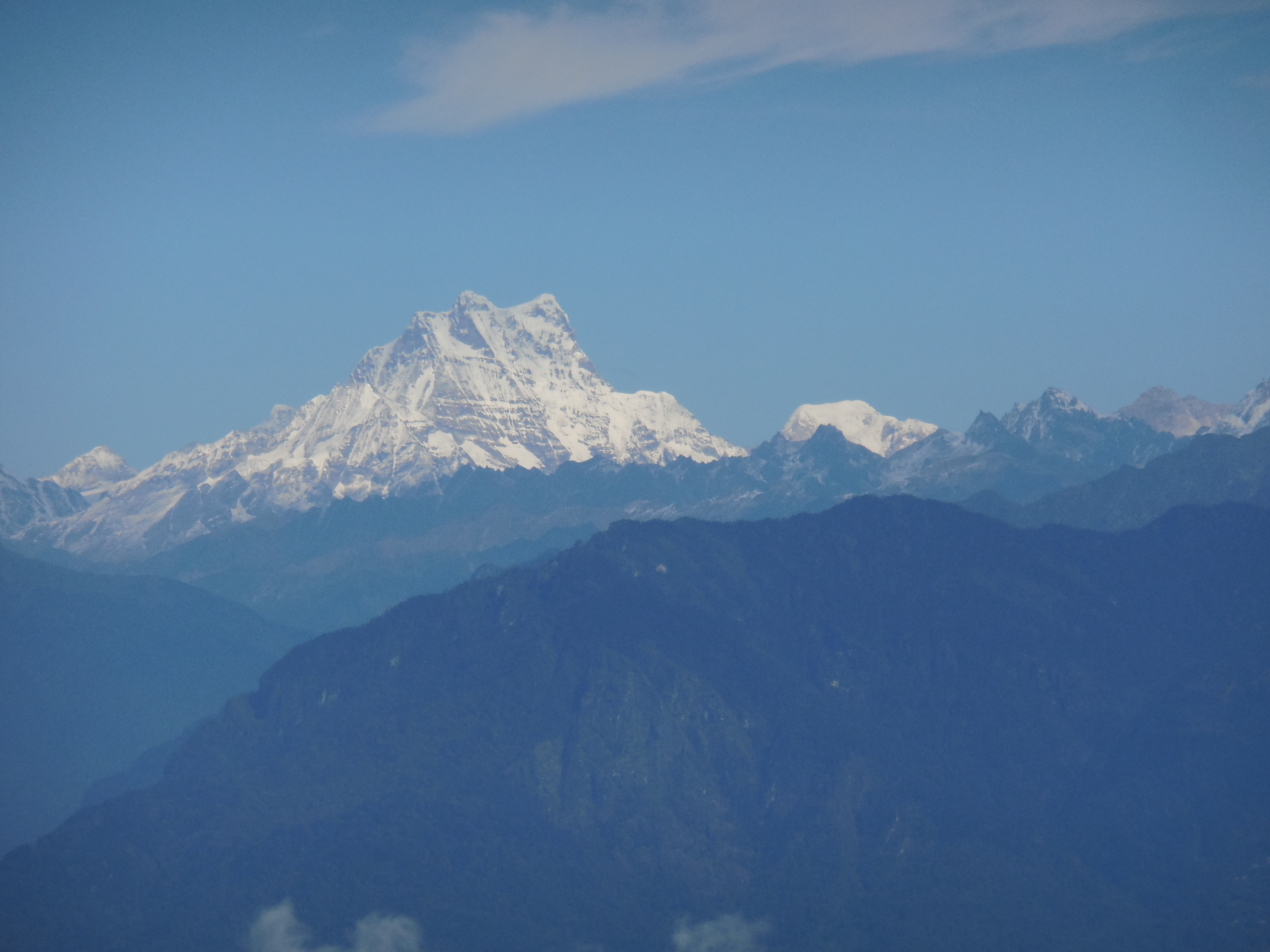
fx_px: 11006
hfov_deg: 6.6
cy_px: 476
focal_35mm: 300
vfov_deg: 5.0
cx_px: 635
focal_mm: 54
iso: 125
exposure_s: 1/1000
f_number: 6.5
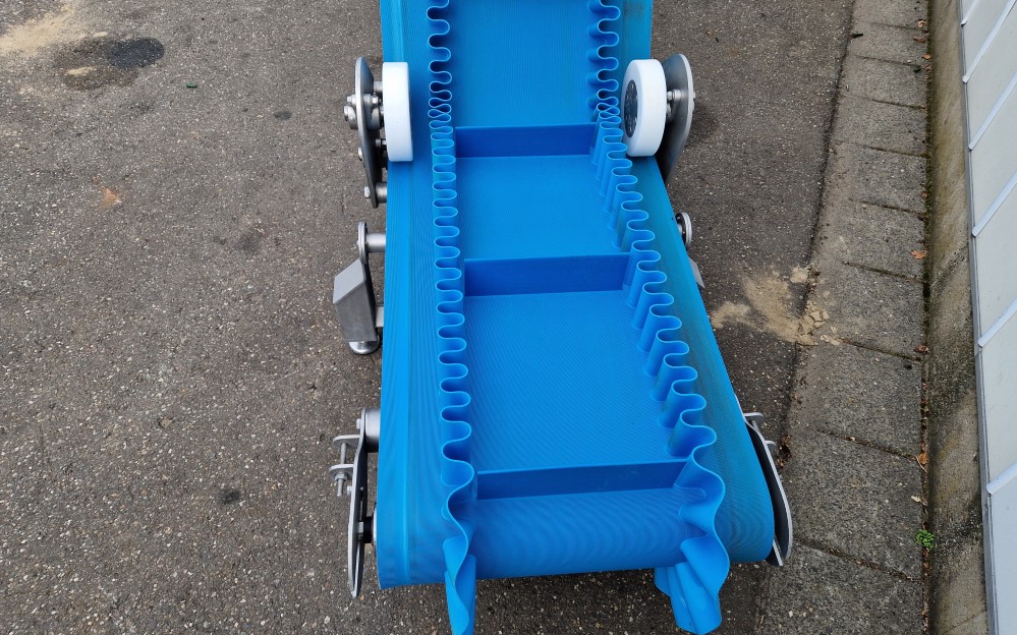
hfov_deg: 72.6
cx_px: 511
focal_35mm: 25
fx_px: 693
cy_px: 306
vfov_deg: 49.3
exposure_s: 1/534
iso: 50
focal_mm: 5.4
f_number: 1.8
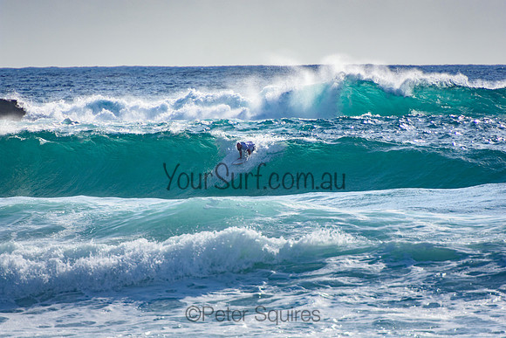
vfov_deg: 2.3
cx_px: 253
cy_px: 169
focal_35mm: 600
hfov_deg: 3.4
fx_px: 8435
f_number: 5.6
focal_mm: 400
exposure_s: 1/2000
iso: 250
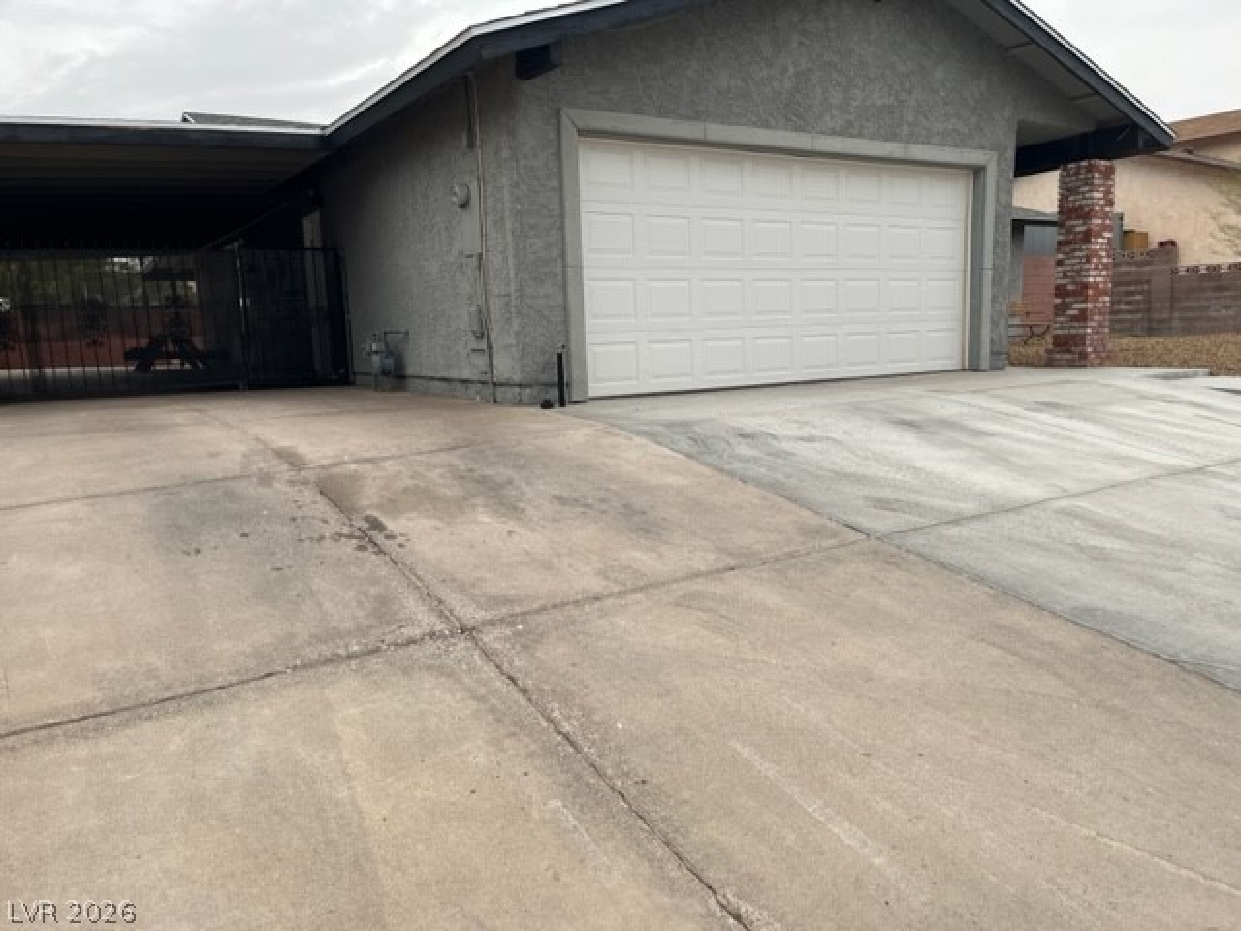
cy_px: 466
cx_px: 620
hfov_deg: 67.3
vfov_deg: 53.1
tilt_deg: -9.3
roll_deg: +0.8
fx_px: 932
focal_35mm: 26
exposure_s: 1/589
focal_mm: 5.1
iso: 50
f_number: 1.6
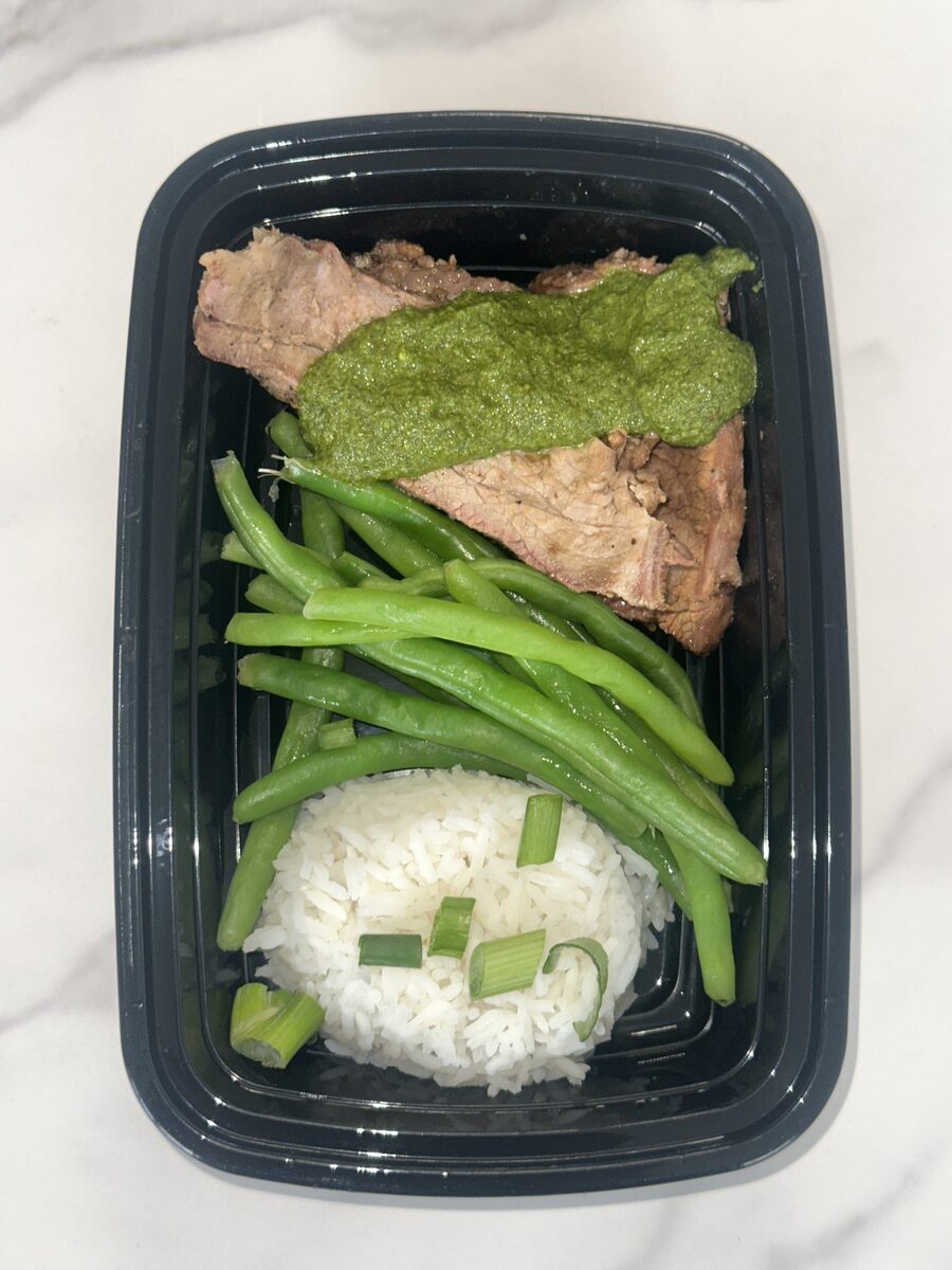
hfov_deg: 30.3
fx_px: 1760
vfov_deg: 39.7
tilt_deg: -81.0
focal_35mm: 48
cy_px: 635
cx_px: 476
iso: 64
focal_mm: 6.86
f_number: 1.78
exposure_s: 1/49
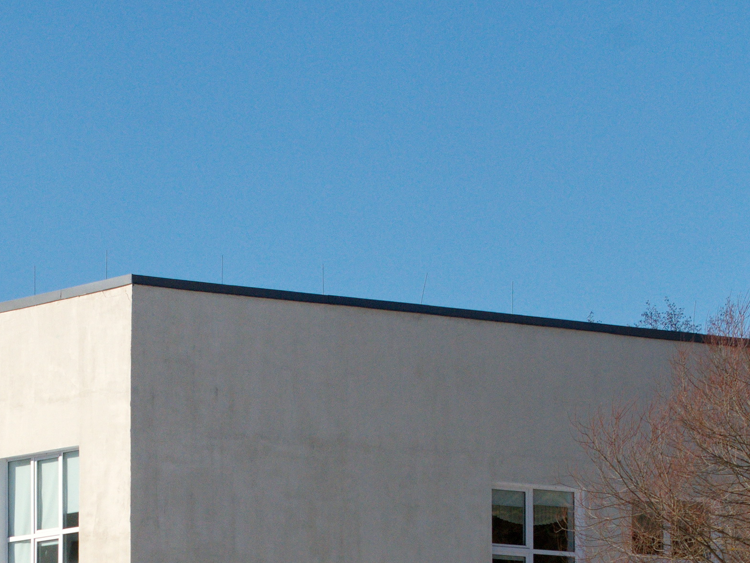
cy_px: 651
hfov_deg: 7.3
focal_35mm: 271
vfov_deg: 5.5
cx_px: 256
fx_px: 5872
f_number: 10
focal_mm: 70
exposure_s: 1/1250
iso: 400
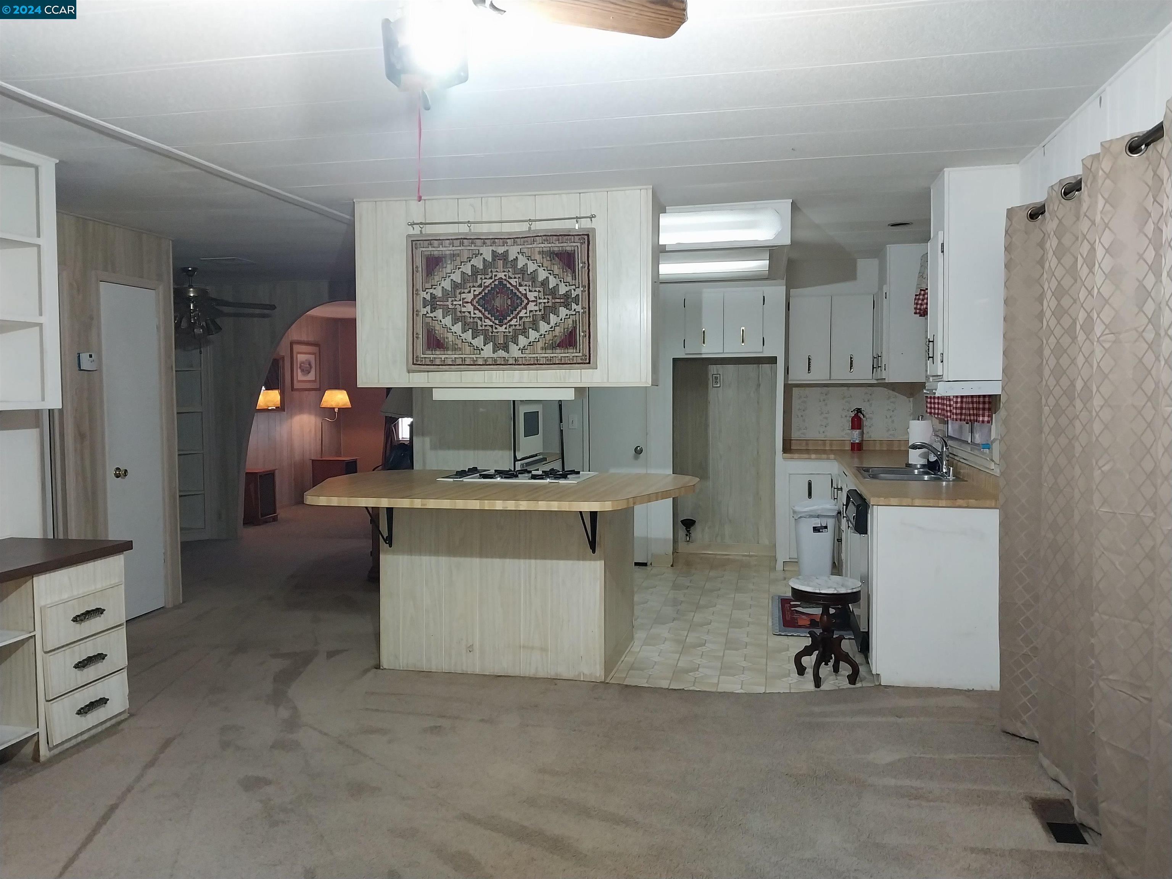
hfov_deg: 67.3
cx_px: 586
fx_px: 880
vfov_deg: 53.1
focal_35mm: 26
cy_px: 440
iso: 320
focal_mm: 4
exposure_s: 1/60
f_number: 1.8
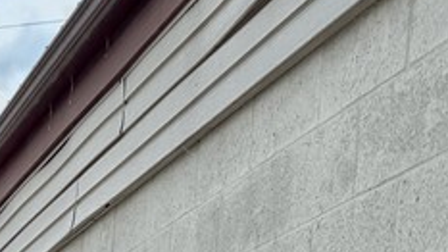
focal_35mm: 115
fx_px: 1366
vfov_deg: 9.1
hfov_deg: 17.2
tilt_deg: -6.1
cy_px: 683
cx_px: -183
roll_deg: -2.6
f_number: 1.78
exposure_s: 1/6173
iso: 80
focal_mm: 6.76
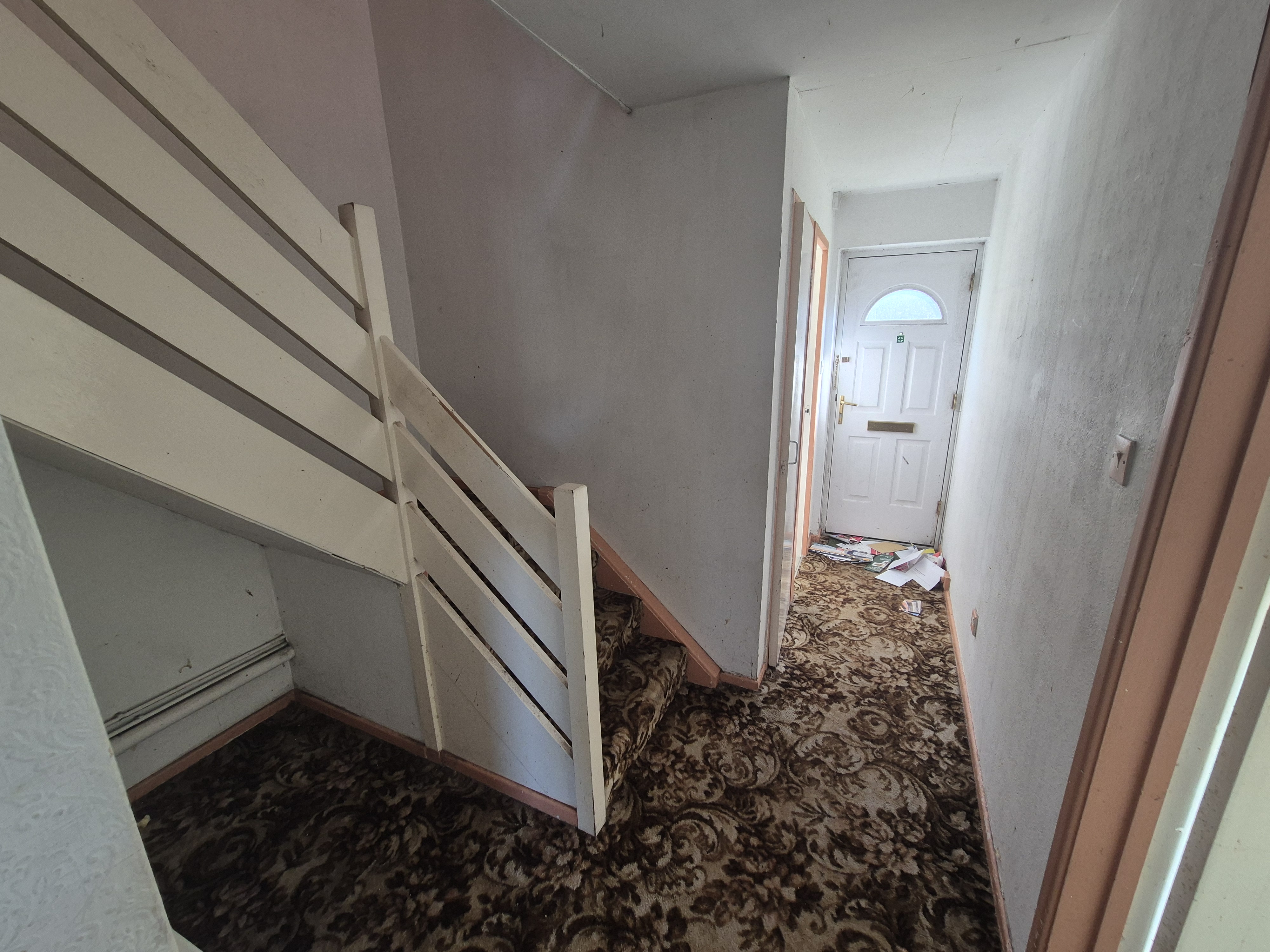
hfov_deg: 106.2
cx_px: 635
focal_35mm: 13
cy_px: 476
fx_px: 477
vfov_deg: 89.9
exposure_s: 1/50
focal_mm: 2.2
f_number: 2.2
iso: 160
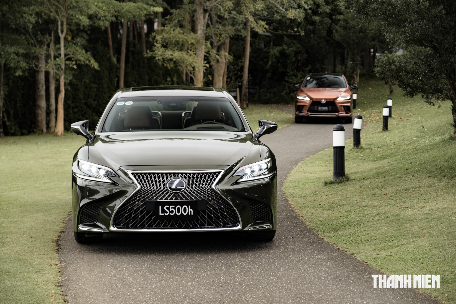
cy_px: 152
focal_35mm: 83
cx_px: 228
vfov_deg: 16.5
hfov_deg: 24.5
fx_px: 1051
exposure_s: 1/250
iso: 200
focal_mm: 55
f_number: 2.8
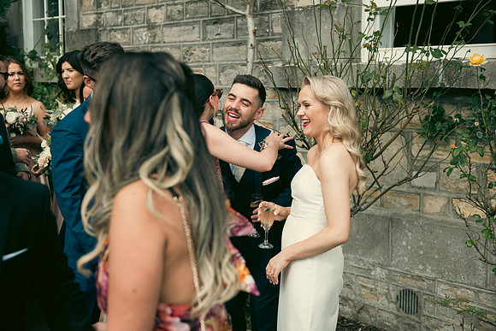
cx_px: 248
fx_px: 661
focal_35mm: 48
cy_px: 166
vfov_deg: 28.1
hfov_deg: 41.1
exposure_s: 1/1250
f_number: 3.5
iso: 125
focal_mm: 48
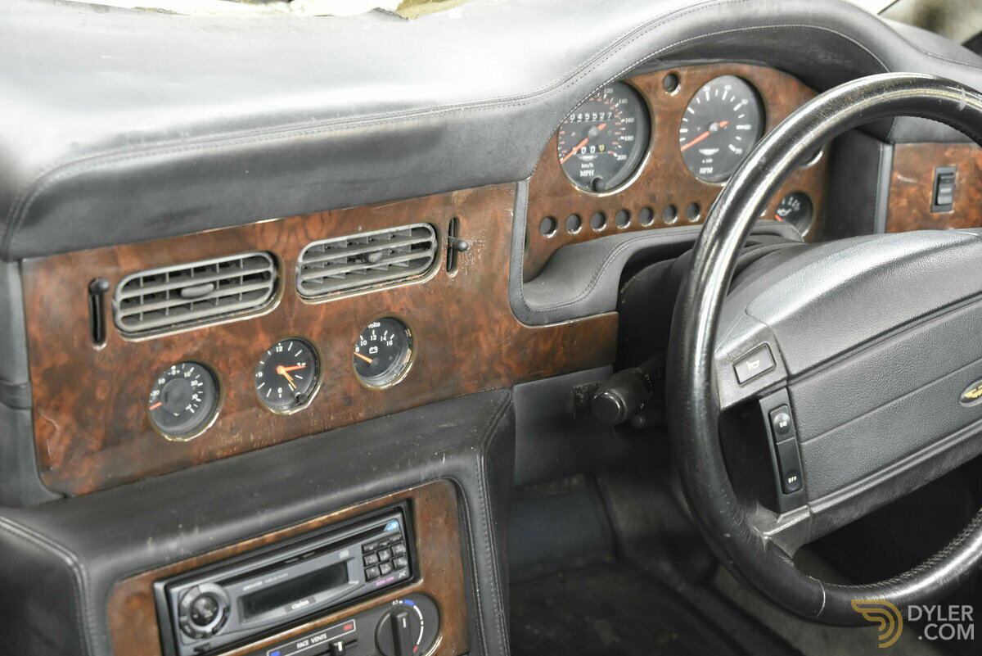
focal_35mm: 57
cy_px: 328
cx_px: 491
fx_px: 1555
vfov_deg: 23.8
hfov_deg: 35.0
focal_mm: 38
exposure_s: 1/60
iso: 3200
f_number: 3.5
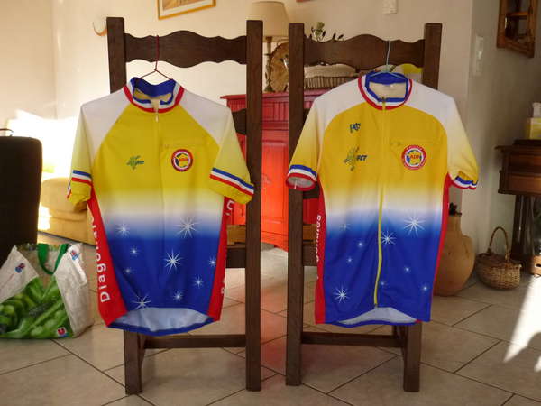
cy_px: 203
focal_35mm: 33
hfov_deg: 55.4
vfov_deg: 42.9
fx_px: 516
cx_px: 270
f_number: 2.8
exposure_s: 1/640
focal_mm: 5.5
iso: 400
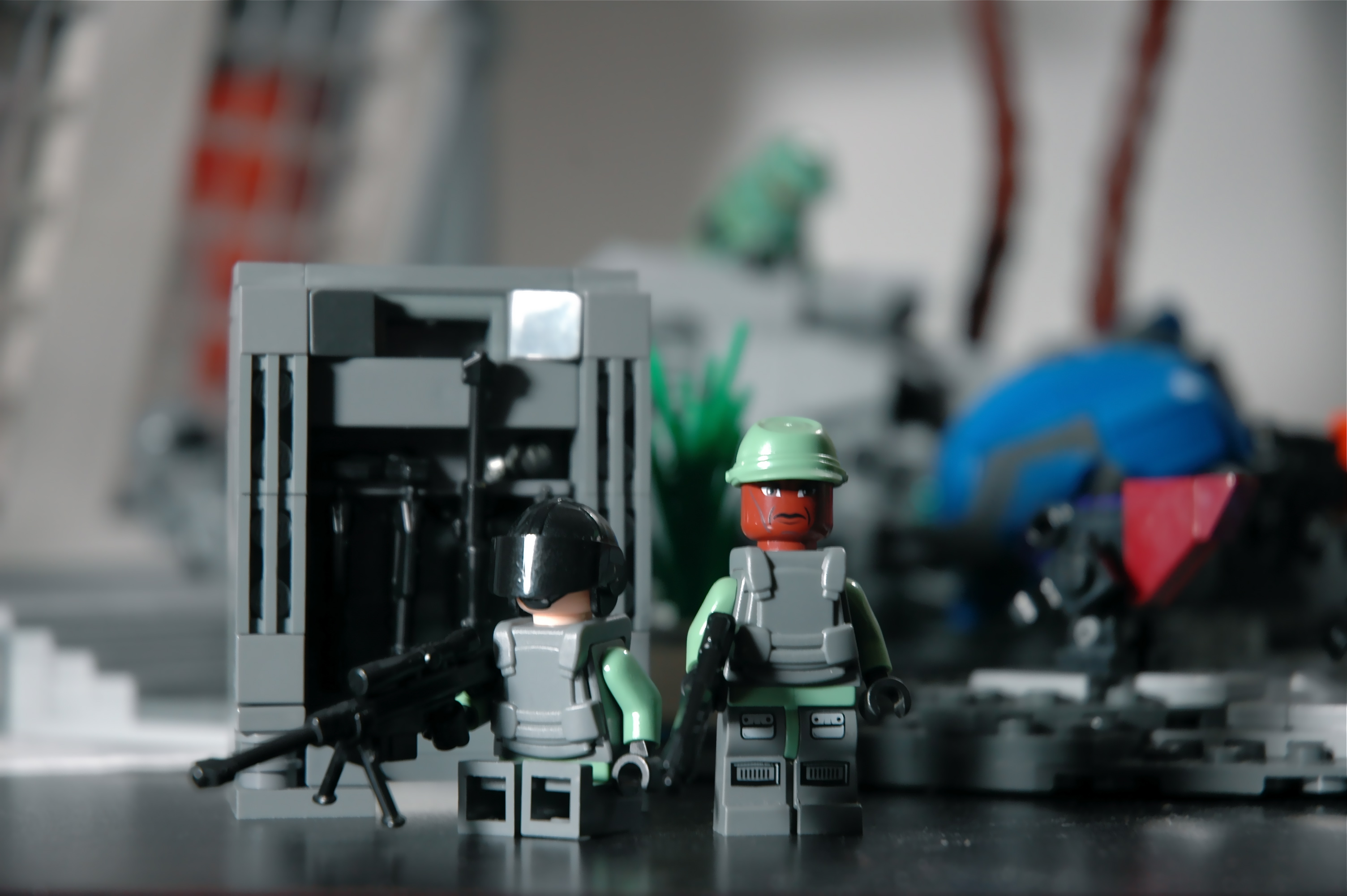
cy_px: 448
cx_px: 674
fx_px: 3925
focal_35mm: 105
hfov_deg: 19.5
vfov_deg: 13.0
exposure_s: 1/20
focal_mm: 70
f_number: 4.5
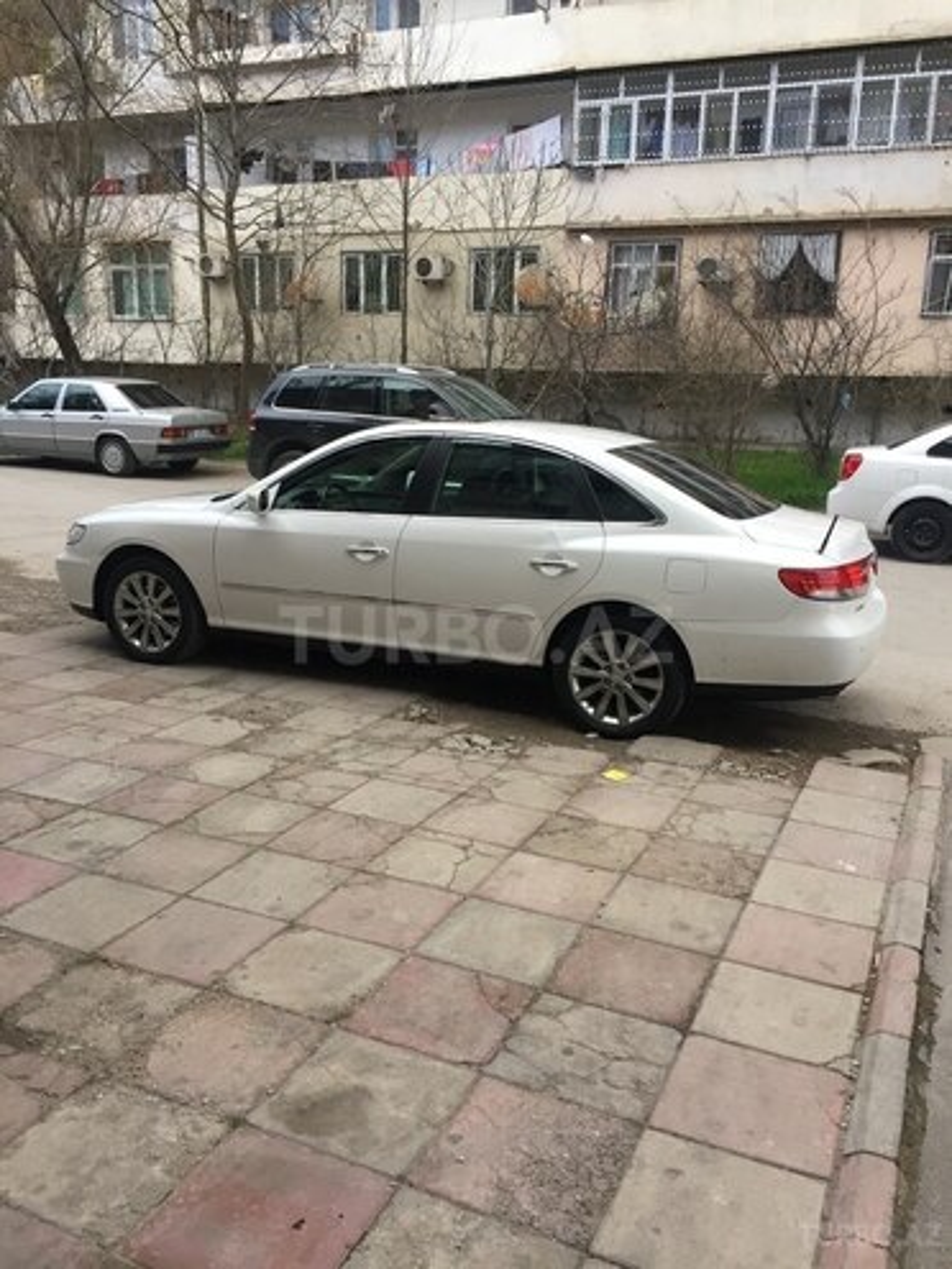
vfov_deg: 61.7
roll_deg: -1.5
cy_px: 634
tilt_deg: -14.4
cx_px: 476
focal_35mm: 29
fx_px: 1063
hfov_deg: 48.2
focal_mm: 4.15
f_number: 2.2
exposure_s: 1/33
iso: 40
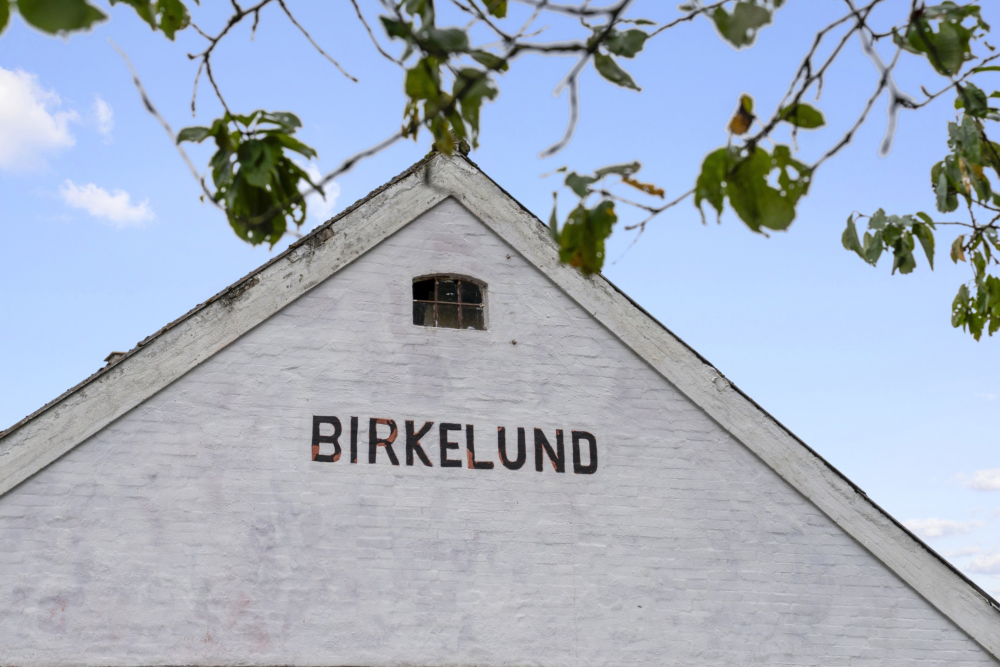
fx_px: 1972
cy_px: 331
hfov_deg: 28.5
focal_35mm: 71
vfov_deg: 19.2
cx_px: 495
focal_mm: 70
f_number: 6.3
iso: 500
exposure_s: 1/400
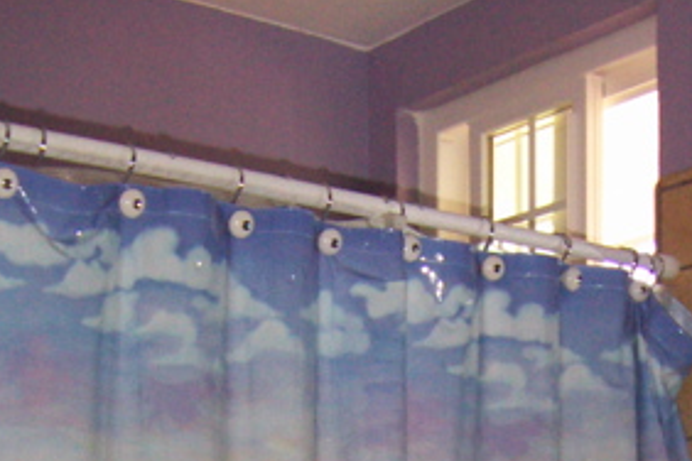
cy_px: 772
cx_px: 447
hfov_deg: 23.8
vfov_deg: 14.5
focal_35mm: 85
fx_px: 1634
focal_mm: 4.7
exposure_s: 1/50
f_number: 2.8
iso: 200
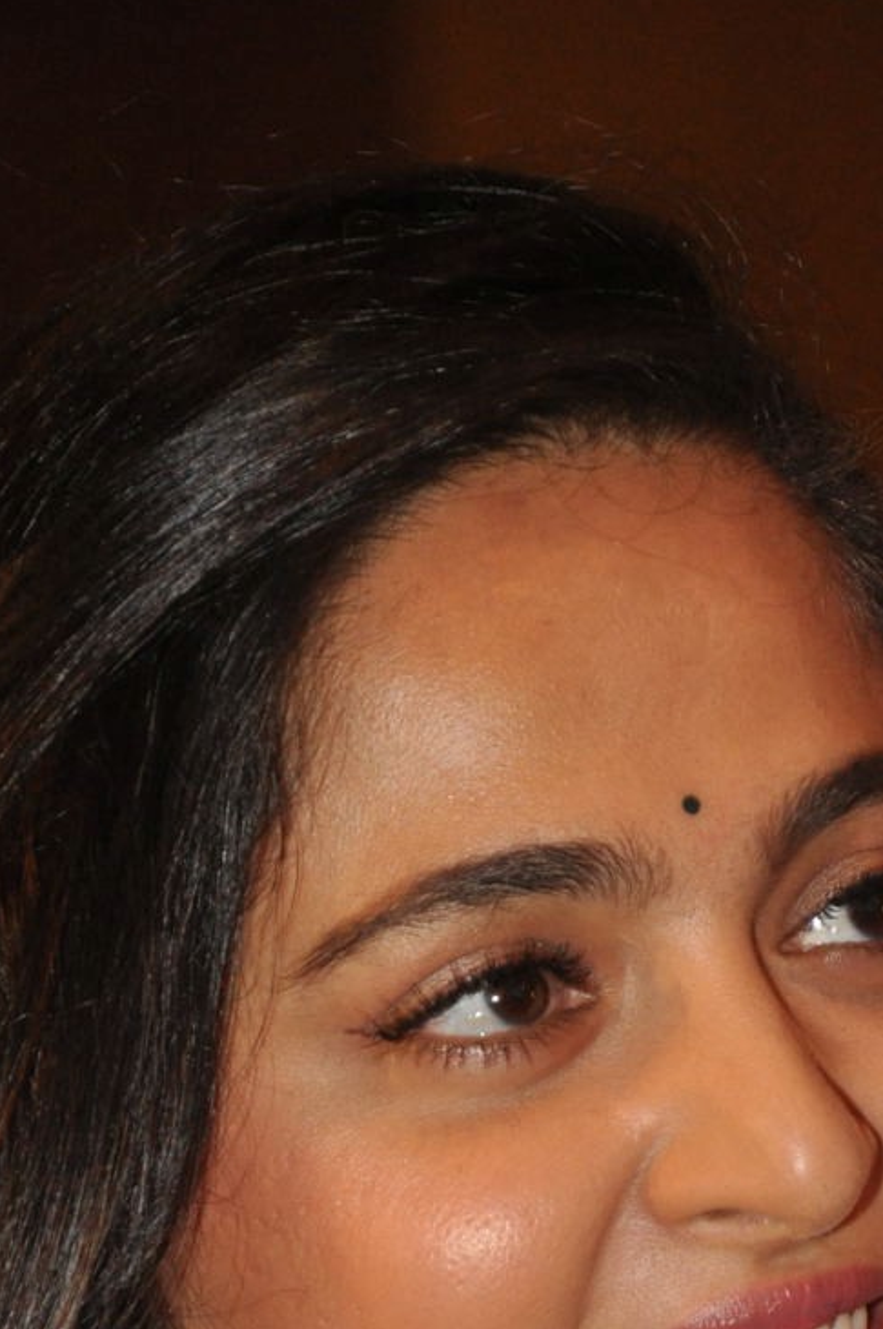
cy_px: 1389
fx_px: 12726
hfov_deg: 4.0
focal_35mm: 345
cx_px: 512
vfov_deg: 6.0
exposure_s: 1/60
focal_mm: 105
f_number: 5.6
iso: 800
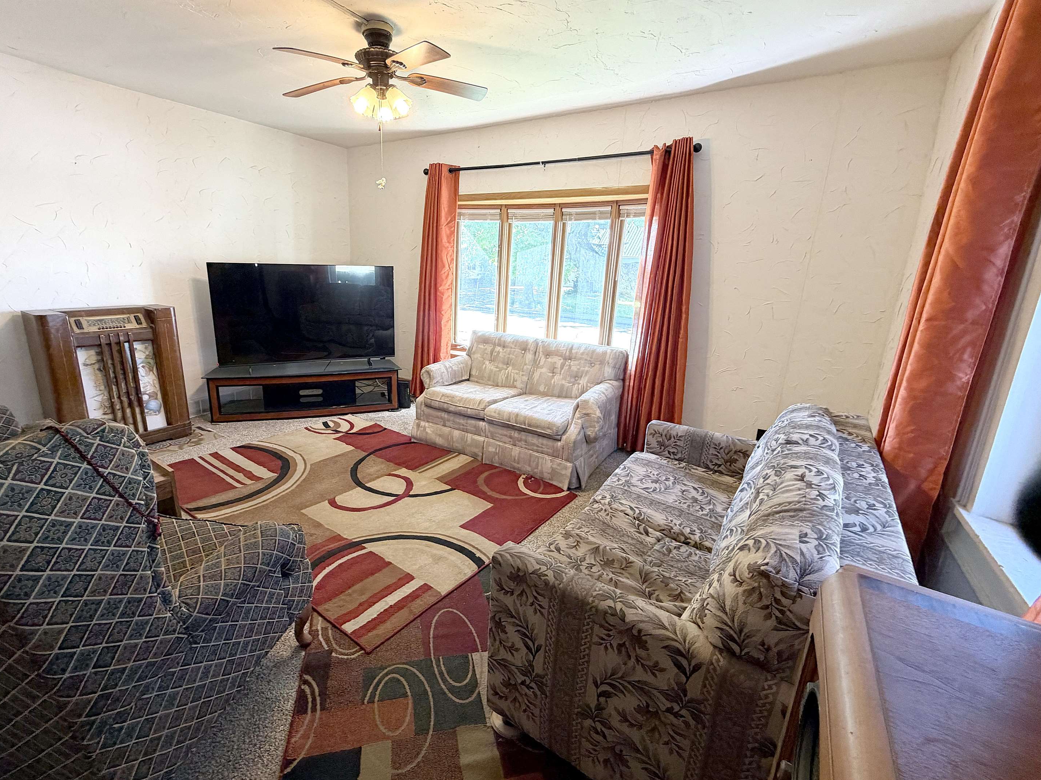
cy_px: 377
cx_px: 485
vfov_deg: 81.7
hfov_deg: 98.0
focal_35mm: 15
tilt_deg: -15.0
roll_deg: -3.9
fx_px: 451
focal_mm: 2.22
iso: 200
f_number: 2.2
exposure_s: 1/60
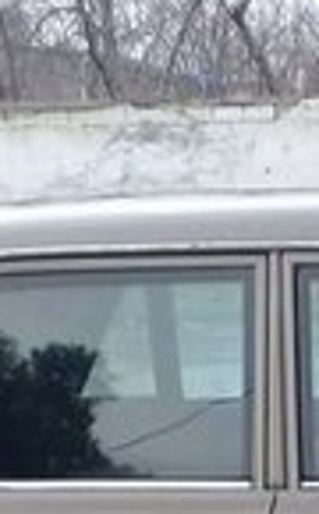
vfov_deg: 13.2
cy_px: 753
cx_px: 443
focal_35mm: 150
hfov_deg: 8.5
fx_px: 2097
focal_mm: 3.3
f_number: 2.2
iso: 64
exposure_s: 1/50
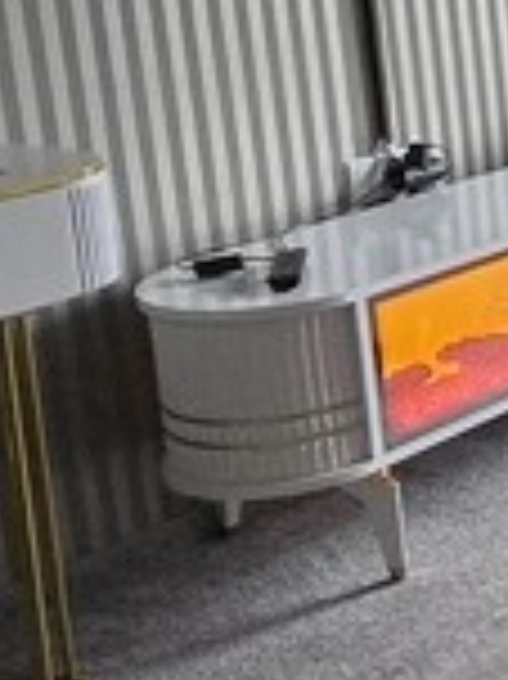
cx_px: 1421
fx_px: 1724
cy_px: 162
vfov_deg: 22.1
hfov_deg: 11.6
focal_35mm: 88
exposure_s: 1/50
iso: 1000
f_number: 2.2
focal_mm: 1.7
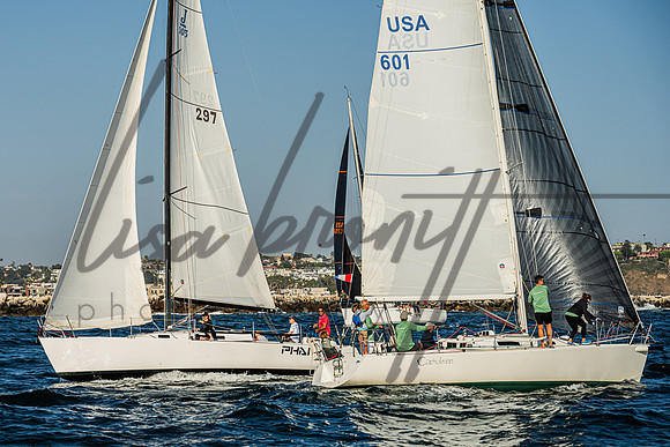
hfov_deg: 14.9
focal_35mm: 137
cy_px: 248
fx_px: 2553
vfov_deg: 10.0
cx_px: 267
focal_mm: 110
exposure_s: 1/1000
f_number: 6.3
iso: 100
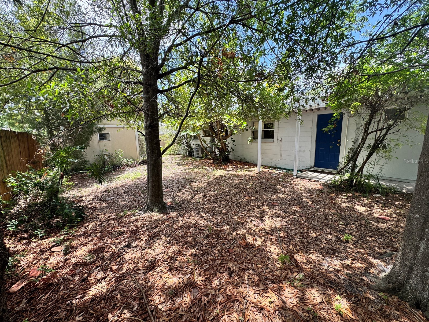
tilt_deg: -9.2
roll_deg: +0.1
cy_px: 161
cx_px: 214
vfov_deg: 85.7
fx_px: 174
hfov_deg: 102.1
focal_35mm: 14
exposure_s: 1/278
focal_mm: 2.22
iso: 40
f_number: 2.2
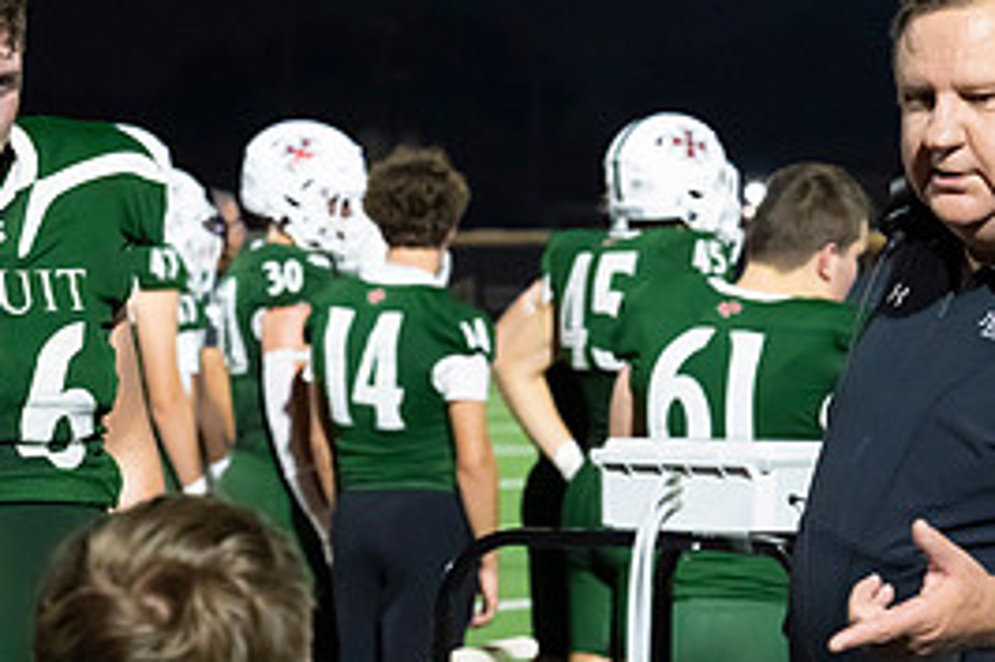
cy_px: 264
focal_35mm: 179
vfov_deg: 7.7
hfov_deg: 11.5
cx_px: 333
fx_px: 4944
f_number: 5.6
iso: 10000
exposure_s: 1/500
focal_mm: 82
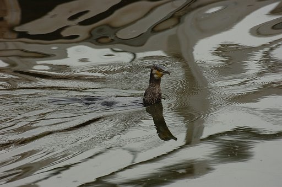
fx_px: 2814
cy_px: 94
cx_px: 141
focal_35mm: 360
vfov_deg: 3.8
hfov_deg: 5.7
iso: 200
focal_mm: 240
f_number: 7.6
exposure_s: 1/500
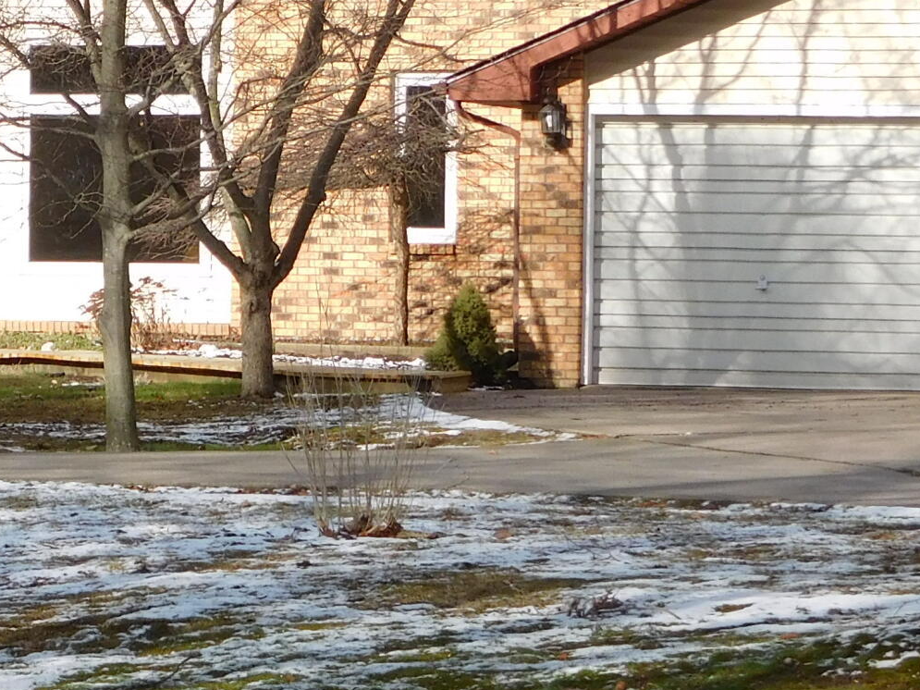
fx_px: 4969
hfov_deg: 10.6
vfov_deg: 7.9
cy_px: -84
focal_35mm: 187
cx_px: 269
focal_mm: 11.1
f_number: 4.4
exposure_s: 1/500
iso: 125
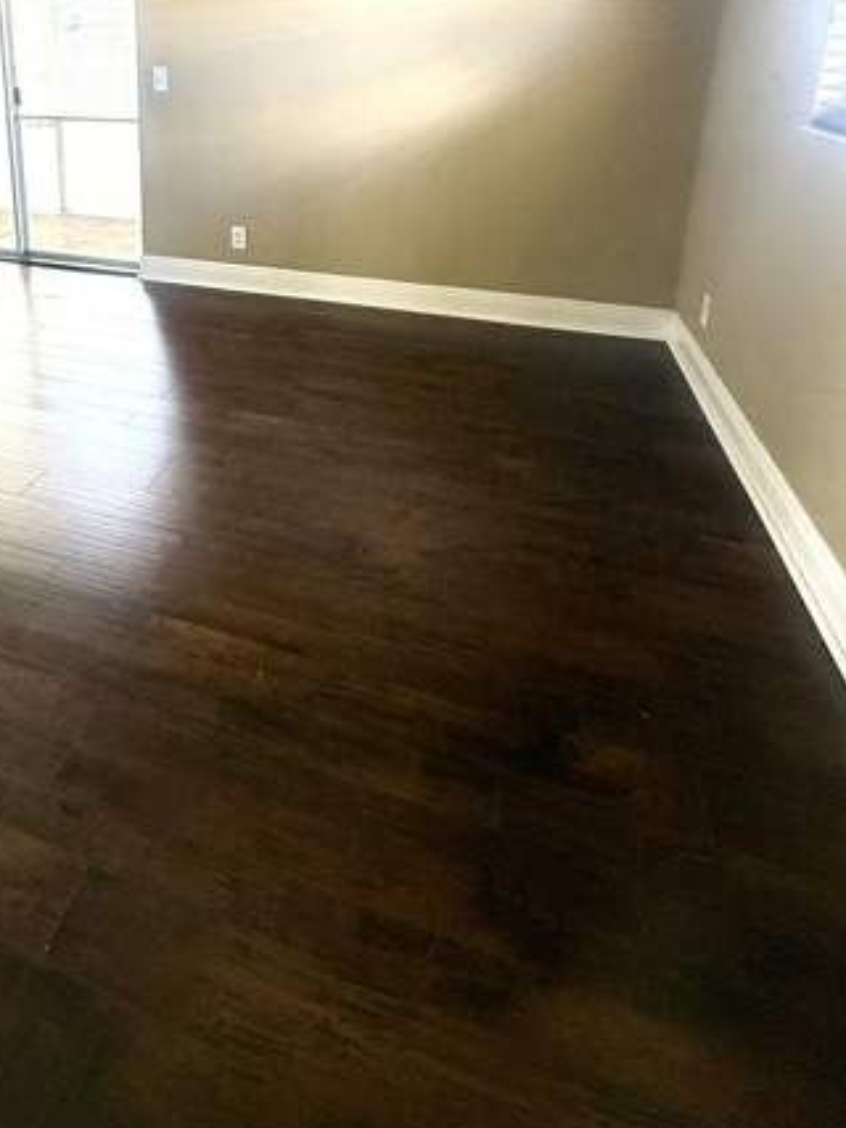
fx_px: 685
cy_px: 299
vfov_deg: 74.1
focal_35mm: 21
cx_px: 214
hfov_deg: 60.1
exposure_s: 1/99
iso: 250
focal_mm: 2.22
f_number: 2.2
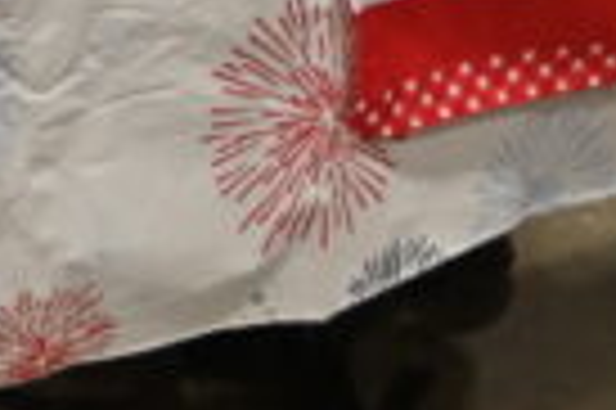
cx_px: 463
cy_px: -791
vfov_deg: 5.7
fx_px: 3892
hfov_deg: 9.0
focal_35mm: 228
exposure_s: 1/125
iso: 2500
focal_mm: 30.5
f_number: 4
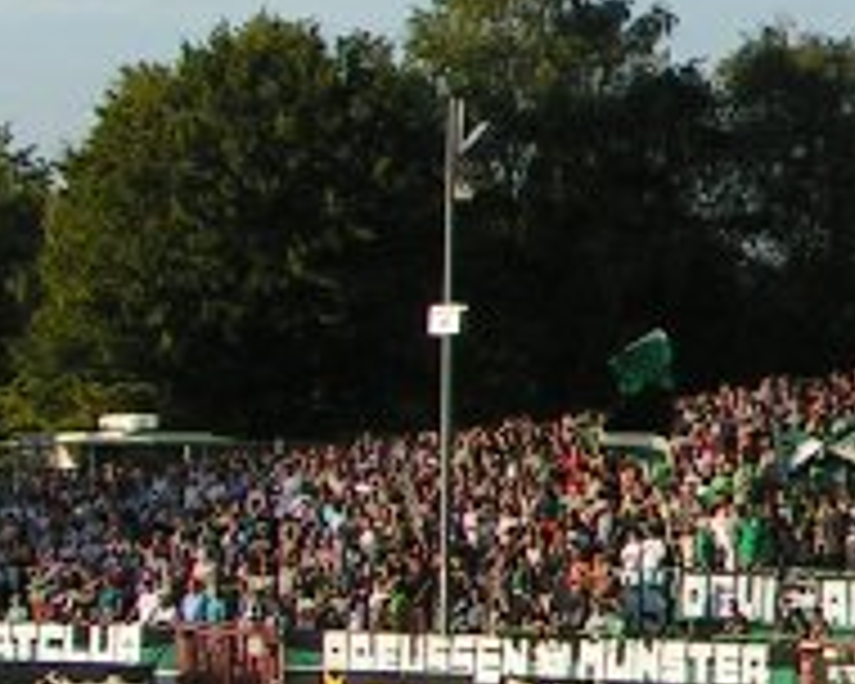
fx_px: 3948
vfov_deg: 9.9
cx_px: 1472
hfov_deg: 11.6
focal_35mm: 156
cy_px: 212
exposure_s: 1/320
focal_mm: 5.8
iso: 50
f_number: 5.6
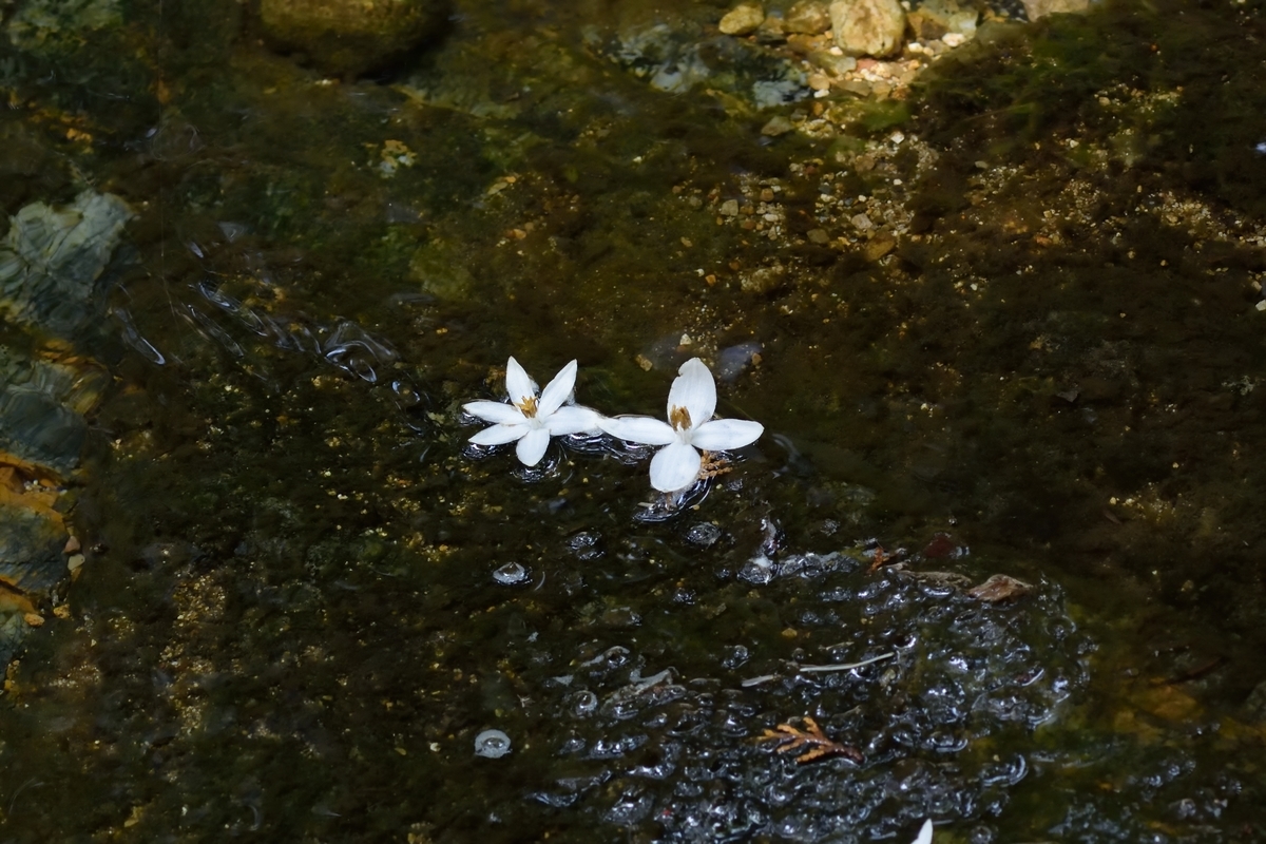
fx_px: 9951
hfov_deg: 7.3
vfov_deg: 4.9
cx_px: 633
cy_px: 422
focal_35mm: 283
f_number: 7.1
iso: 800
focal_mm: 105
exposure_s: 1/60
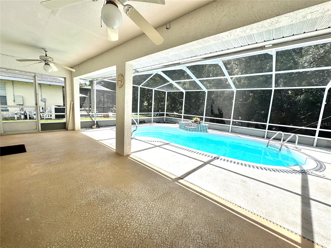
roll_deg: -3.2
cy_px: 124
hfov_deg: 102.1
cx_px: 166
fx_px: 134
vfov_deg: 85.7
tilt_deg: -7.6
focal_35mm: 14
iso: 50
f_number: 2.2
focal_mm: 2.22
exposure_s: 1/1855
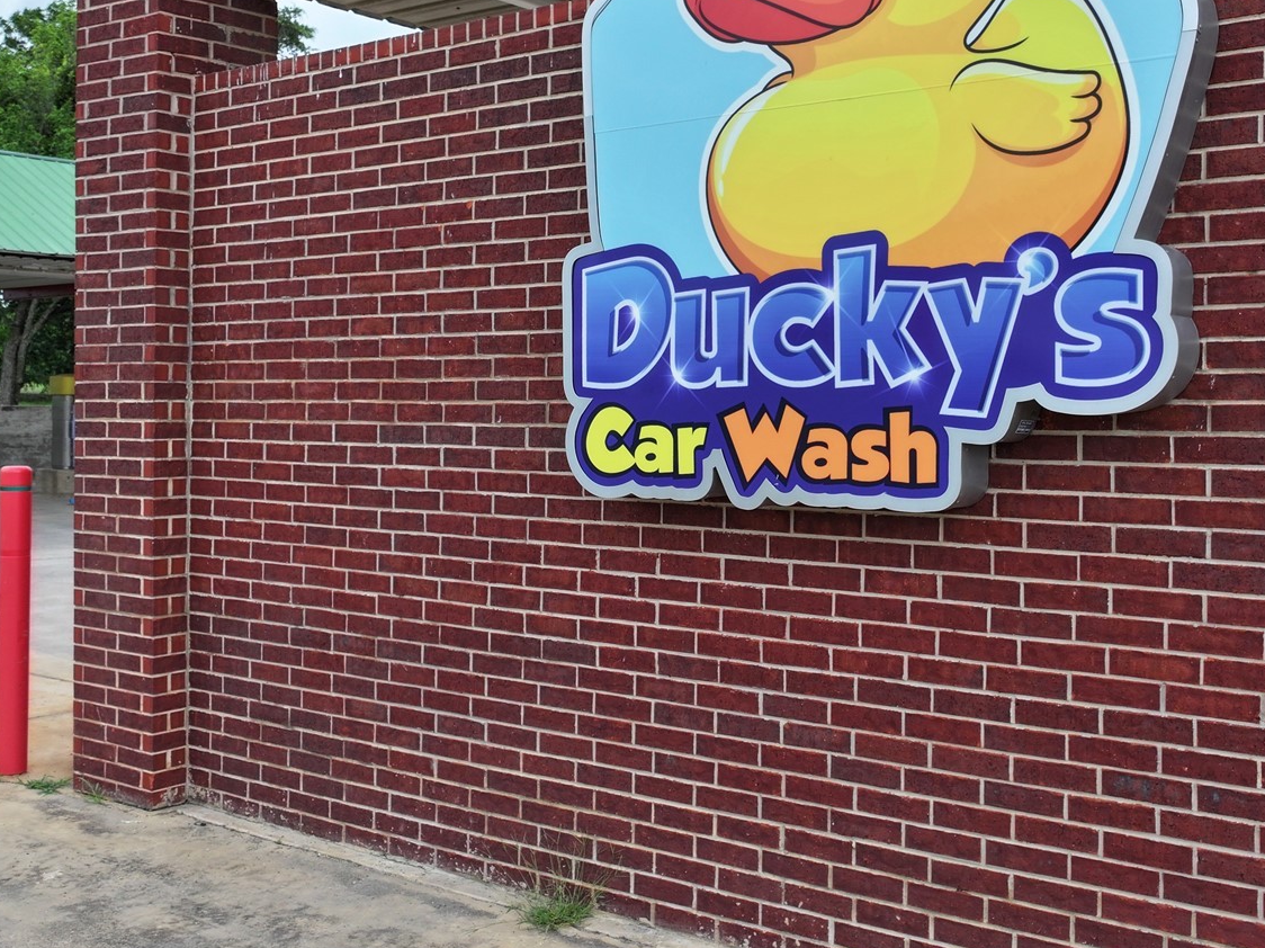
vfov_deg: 35.0
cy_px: 401
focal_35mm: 41
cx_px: 778
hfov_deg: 45.5
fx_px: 1498
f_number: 2.8
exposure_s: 1/800
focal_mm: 12.29
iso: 150
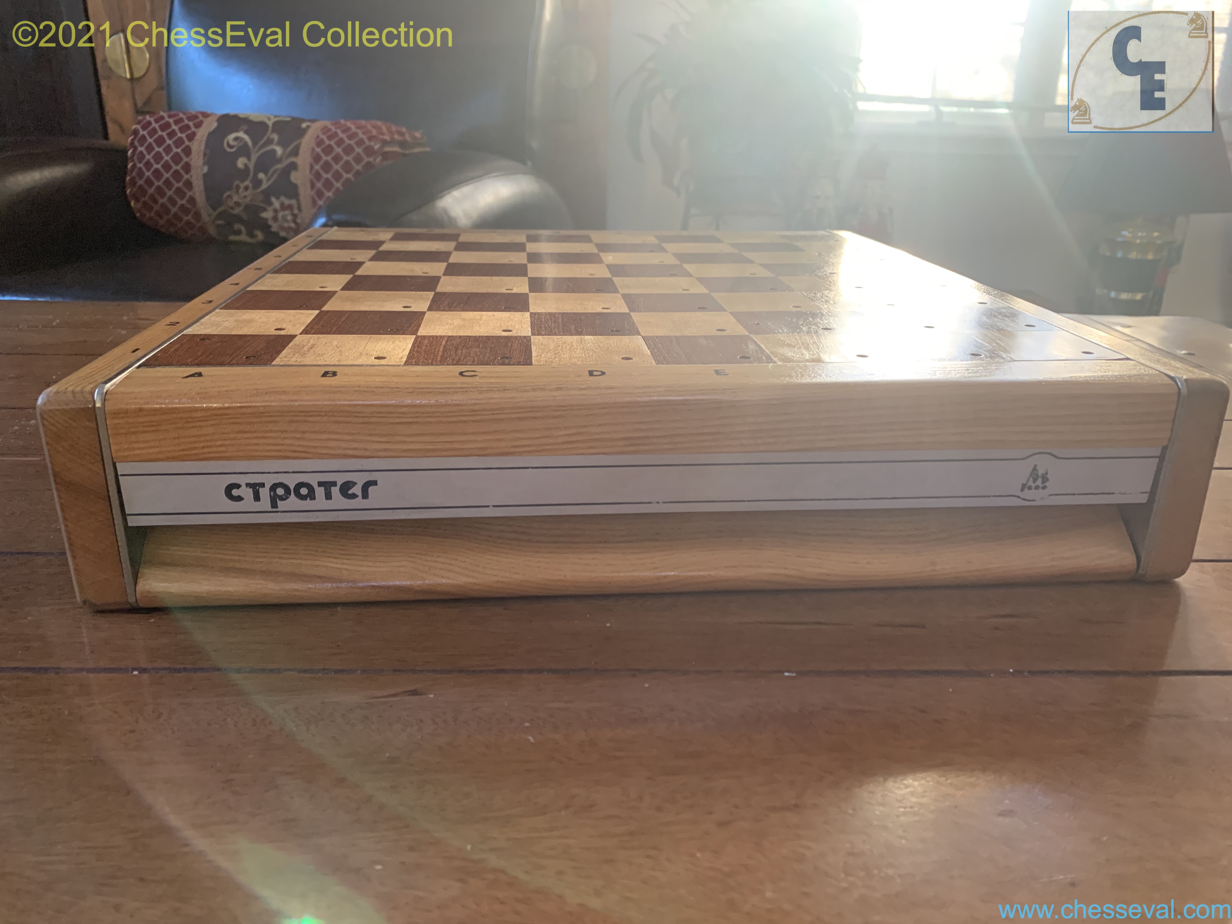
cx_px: 616
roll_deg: -2.4
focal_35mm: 26
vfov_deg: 53.1
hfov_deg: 67.3
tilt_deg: -19.3
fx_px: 925
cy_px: 462
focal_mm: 4.25
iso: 250
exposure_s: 1/60
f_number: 1.8
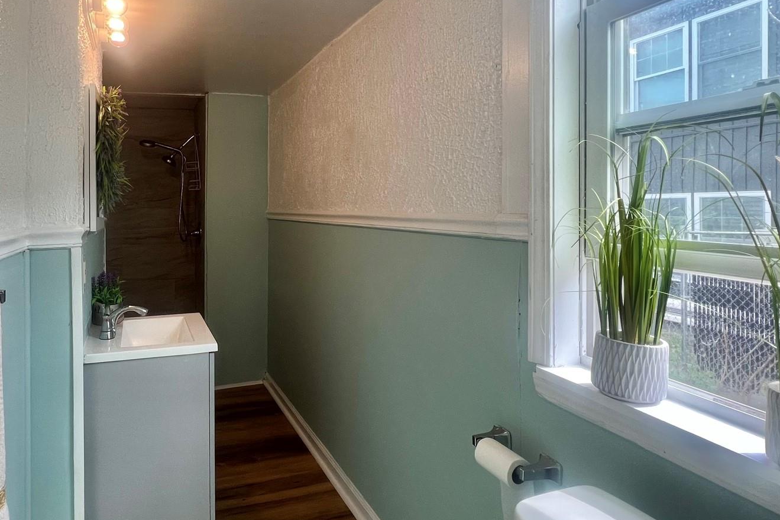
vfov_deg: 59.1
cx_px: 274
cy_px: 211
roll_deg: -0.2
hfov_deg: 79.1
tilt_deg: -0.4
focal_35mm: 21
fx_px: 455
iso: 80
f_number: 1.8
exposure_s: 1/120
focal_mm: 1.57
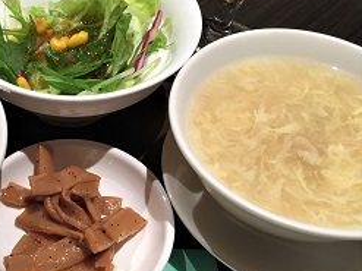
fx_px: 491
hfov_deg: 38.9
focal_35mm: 47
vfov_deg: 30.7
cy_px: 173
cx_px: 72
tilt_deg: -52.4
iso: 40
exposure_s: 1/30
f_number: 2.2
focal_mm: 4.15
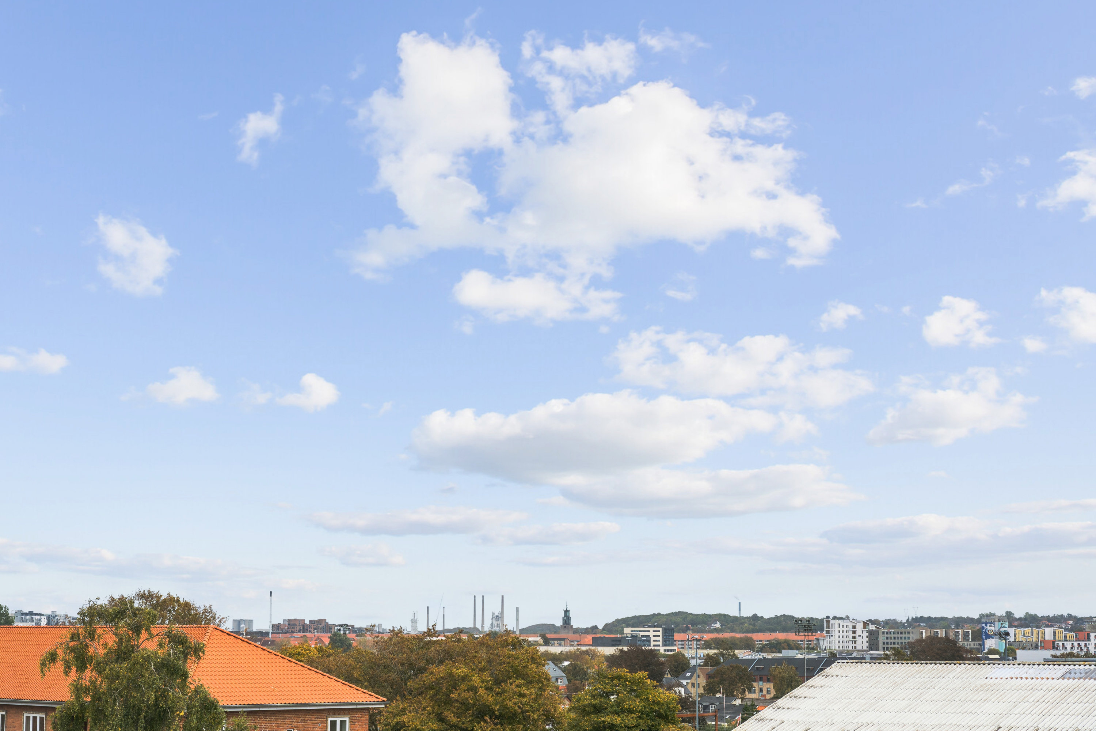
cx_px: 548
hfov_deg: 28.8
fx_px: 2131
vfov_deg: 19.5
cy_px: 366
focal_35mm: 70
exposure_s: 1/160
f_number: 10
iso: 400
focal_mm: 70
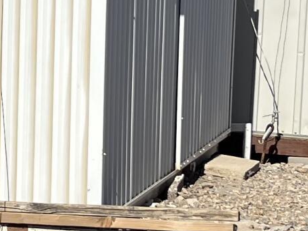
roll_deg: -1.4
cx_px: -60
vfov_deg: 8.8
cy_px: 65
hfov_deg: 11.5
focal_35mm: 169
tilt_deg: -7.7
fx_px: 1503
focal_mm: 5.7
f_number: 1.5
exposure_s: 1/8696
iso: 50
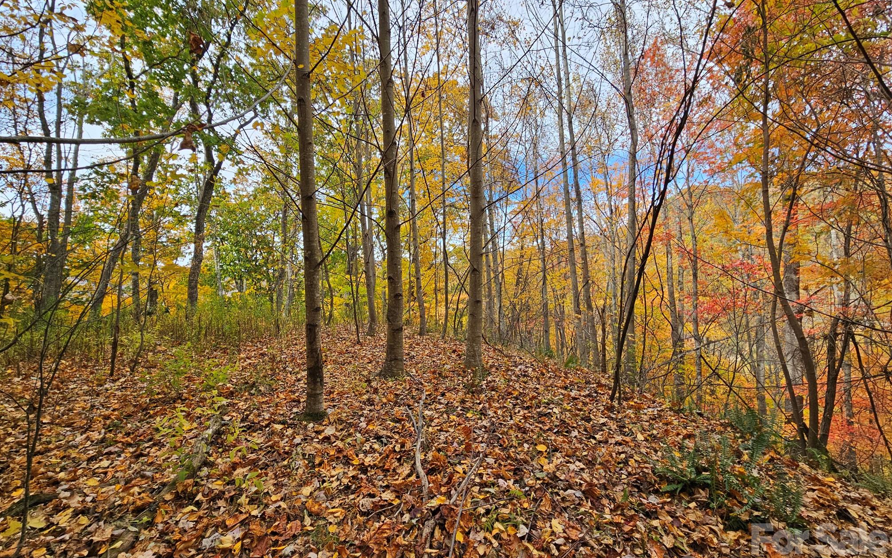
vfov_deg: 78.6
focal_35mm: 14
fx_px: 340
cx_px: 439
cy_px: 270
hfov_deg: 105.3
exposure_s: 1/566
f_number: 2.2
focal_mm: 2.2
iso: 50
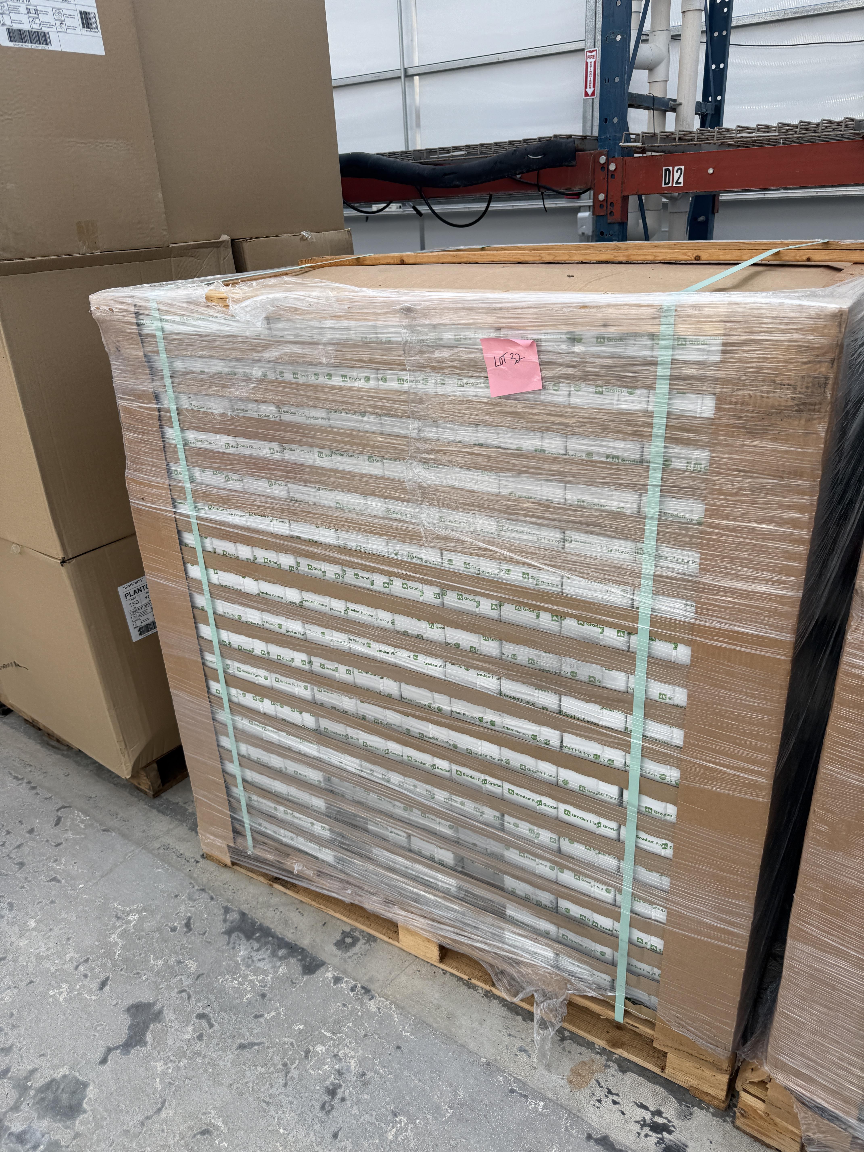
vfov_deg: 71.6
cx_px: 432
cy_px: 576
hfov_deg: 56.8
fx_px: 799
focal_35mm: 24
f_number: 1.78
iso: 80
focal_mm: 6.76
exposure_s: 1/813
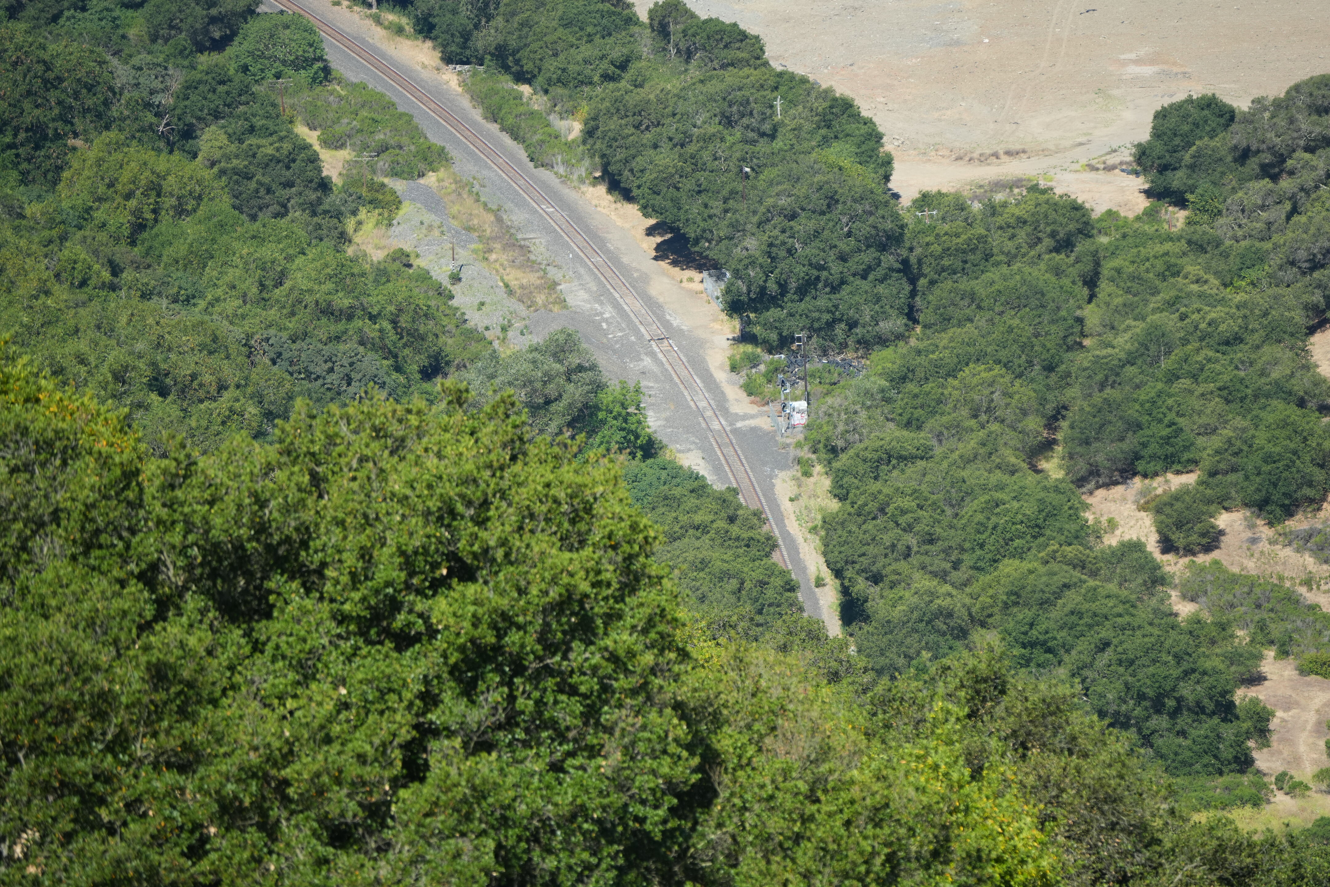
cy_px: 444
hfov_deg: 10.1
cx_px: 665
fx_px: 7536
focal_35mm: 204
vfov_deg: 6.7
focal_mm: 204
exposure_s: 1/1250
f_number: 6.3
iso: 500
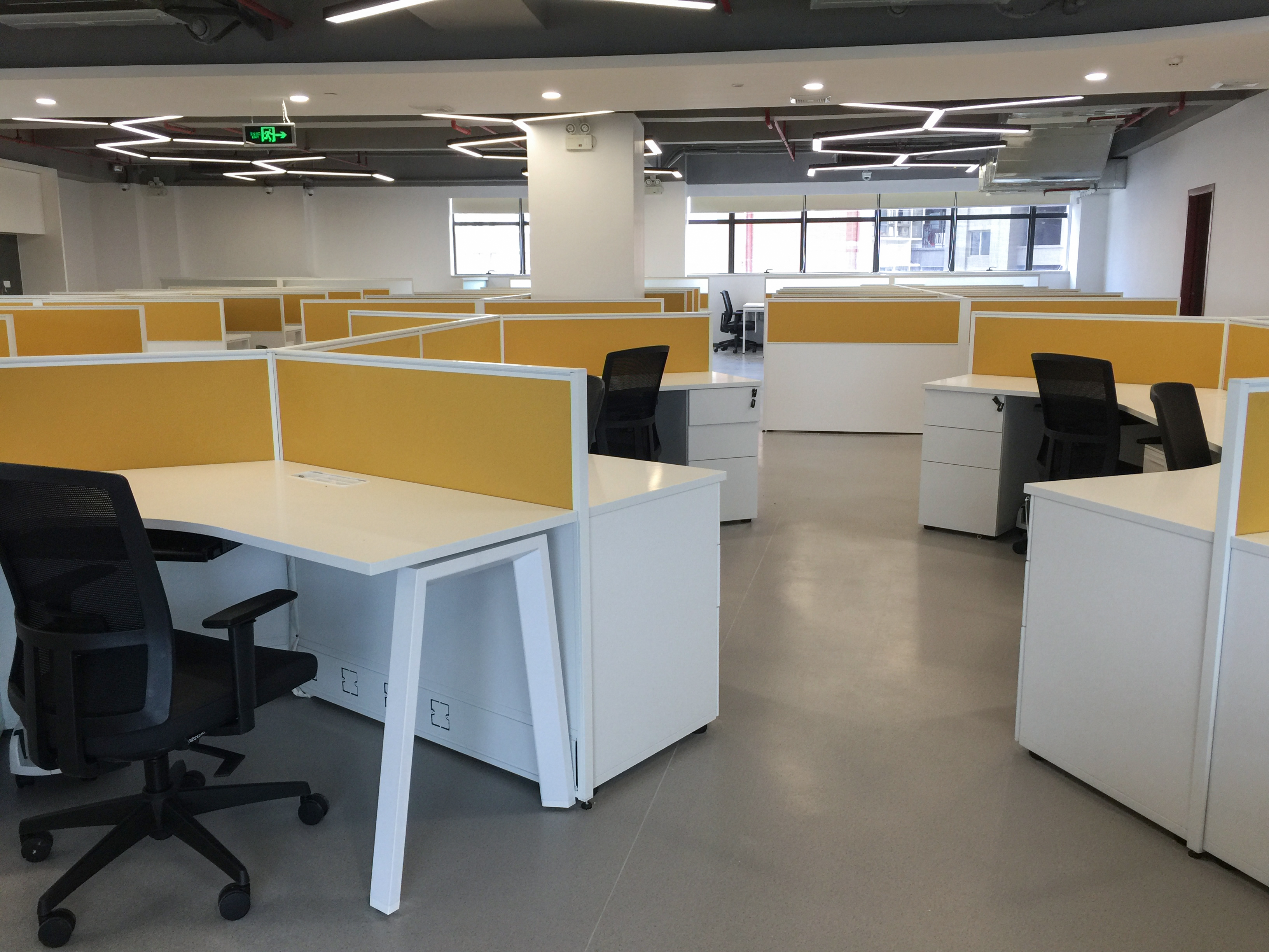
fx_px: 1063
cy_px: 476
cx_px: 634
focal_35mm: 29
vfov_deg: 48.2
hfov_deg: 61.7
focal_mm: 4.15
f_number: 2.2
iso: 40
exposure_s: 1/33
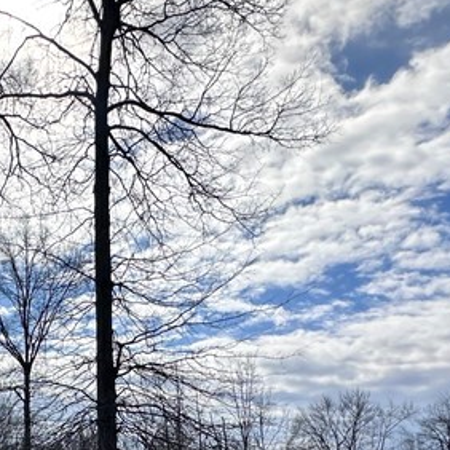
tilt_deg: +2.9
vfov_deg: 33.0
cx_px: 64
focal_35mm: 45
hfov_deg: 35.8
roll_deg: -2.1
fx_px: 662
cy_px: 493
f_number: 2.2
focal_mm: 2.22
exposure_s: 1/4132
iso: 50
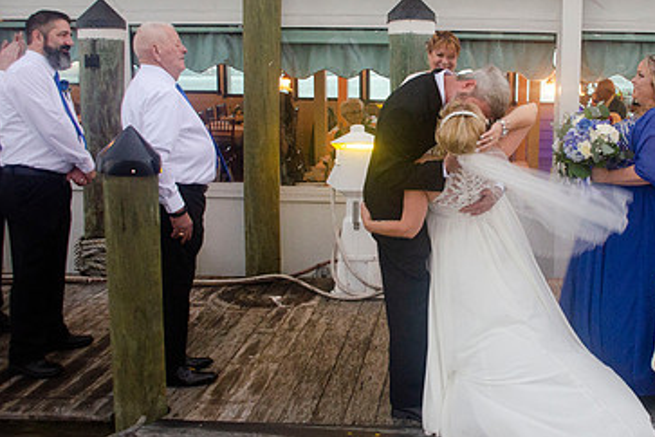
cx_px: 466
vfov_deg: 31.1
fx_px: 782
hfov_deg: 44.4
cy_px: 168
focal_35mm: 43
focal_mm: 18
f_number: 5
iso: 800
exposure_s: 1/30
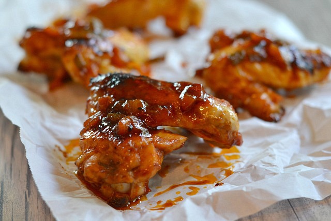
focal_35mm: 75
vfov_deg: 18.2
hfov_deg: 27.0
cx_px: 166
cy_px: 110
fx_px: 690
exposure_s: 1/60
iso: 400
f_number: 3.2
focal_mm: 50
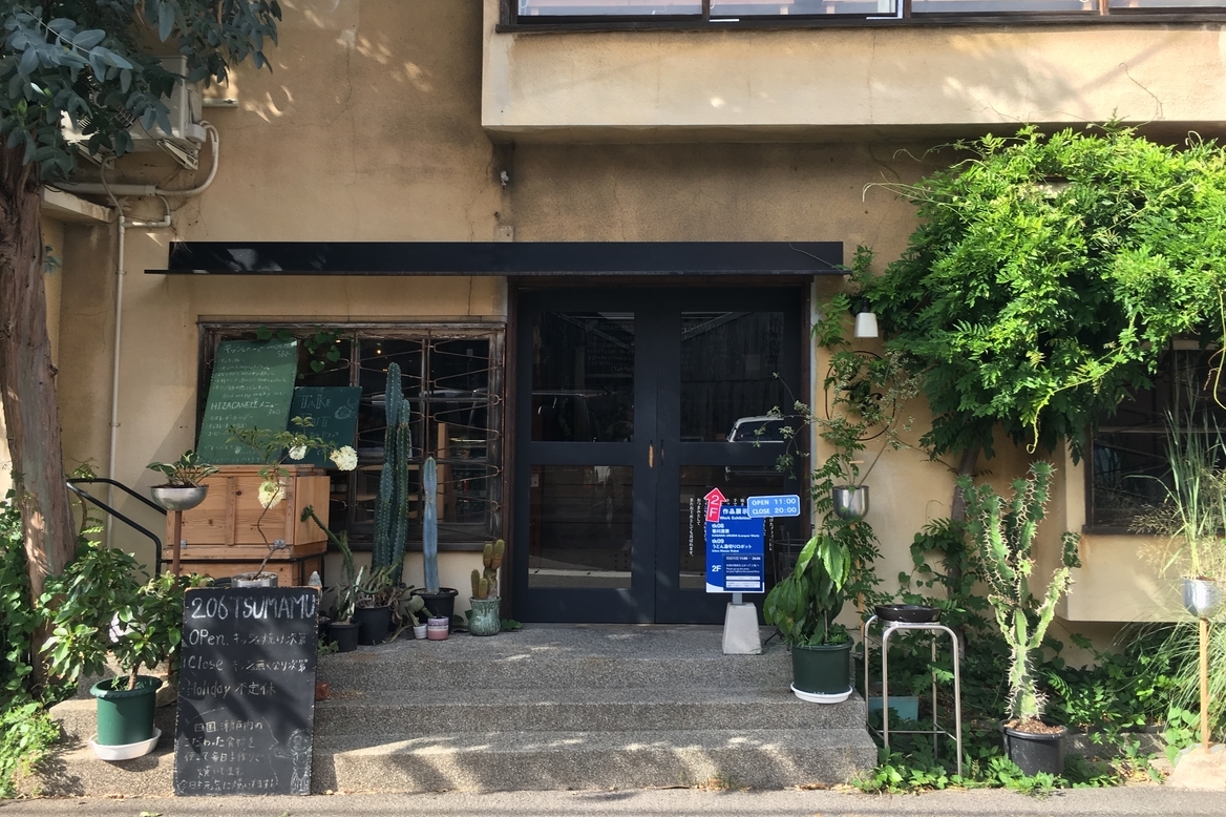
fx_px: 1055
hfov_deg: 60.3
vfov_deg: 42.2
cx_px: 613
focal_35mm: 31
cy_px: 353
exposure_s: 1/315
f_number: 2.2
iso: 25
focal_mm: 4.15
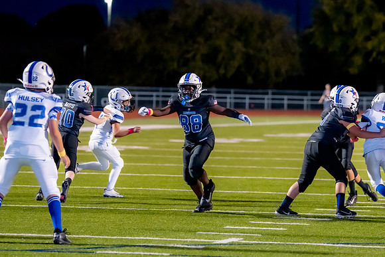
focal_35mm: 208
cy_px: 137
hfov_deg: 9.9
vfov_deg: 6.6
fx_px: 2226
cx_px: 289
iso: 3200
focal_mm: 124
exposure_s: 1/1000
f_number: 2.8
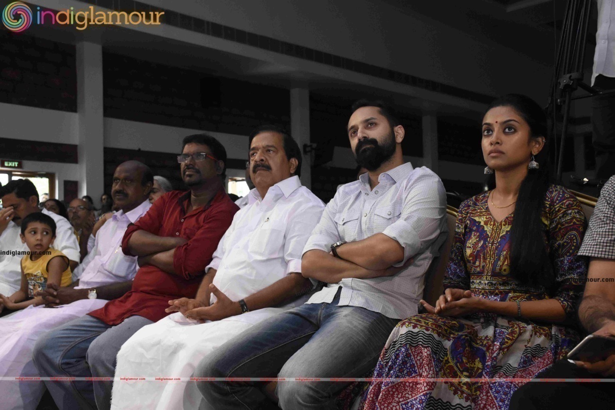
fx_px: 692
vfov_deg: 33.0
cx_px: 308
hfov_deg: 47.9
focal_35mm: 40
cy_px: 205
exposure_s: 1/100
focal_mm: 27
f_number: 5.6
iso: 2500
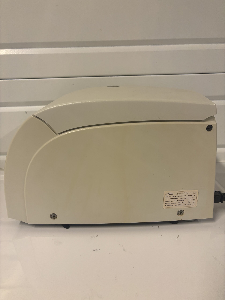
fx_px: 225
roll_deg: +0.9
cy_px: 150
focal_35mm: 26
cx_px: 112
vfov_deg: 67.3
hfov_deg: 53.1
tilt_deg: -20.1
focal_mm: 5.96
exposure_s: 1/50
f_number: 1.6
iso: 125
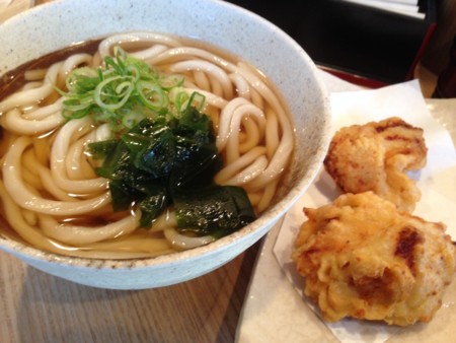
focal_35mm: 33
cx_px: 228
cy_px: 172
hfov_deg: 55.3
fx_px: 435
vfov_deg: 43.0
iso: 125
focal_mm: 4.12
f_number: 2.4
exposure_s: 1/20
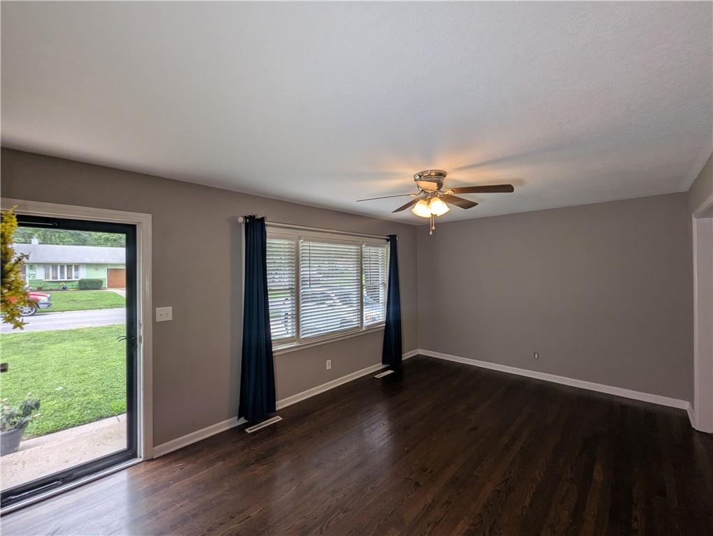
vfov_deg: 90.0
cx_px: 356
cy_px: 268
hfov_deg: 106.1
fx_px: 268
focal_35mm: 13
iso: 47
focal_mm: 1.95
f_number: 2.2
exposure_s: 1/131
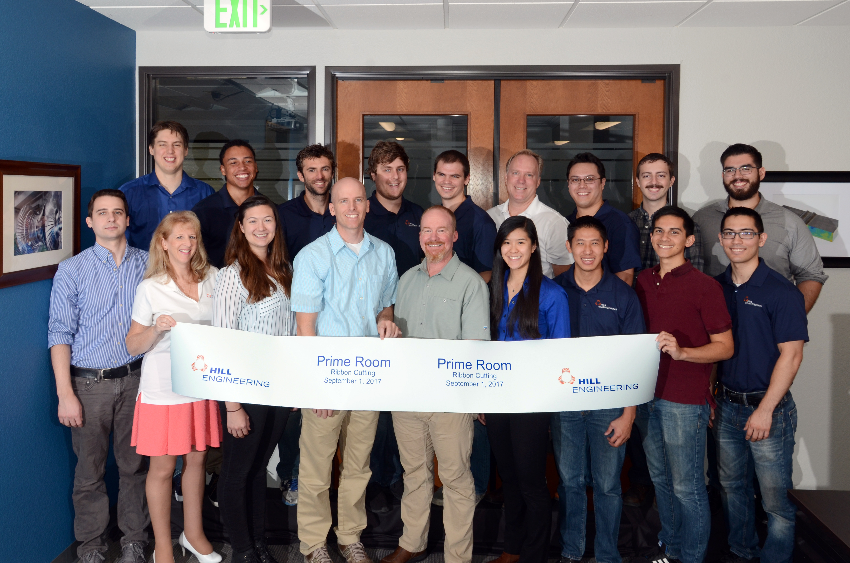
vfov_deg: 47.7
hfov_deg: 67.5
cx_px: 425
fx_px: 636
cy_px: 282
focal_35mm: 27
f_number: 11
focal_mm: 18
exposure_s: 1/50
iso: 400
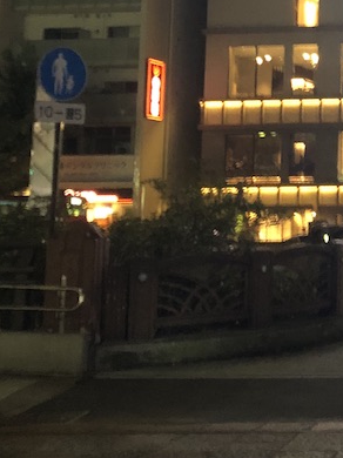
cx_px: 525
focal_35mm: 92
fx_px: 1217
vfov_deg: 20.9
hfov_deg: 14.8
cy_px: 55
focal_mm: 3.99
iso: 80
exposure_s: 1/5
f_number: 1.8
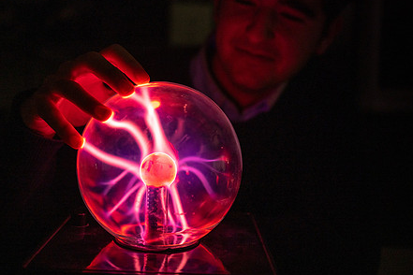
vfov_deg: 29.2
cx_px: 174
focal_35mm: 46
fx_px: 528
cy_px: 107
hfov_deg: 42.6
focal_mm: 35
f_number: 2.8
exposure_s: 1/20
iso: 320
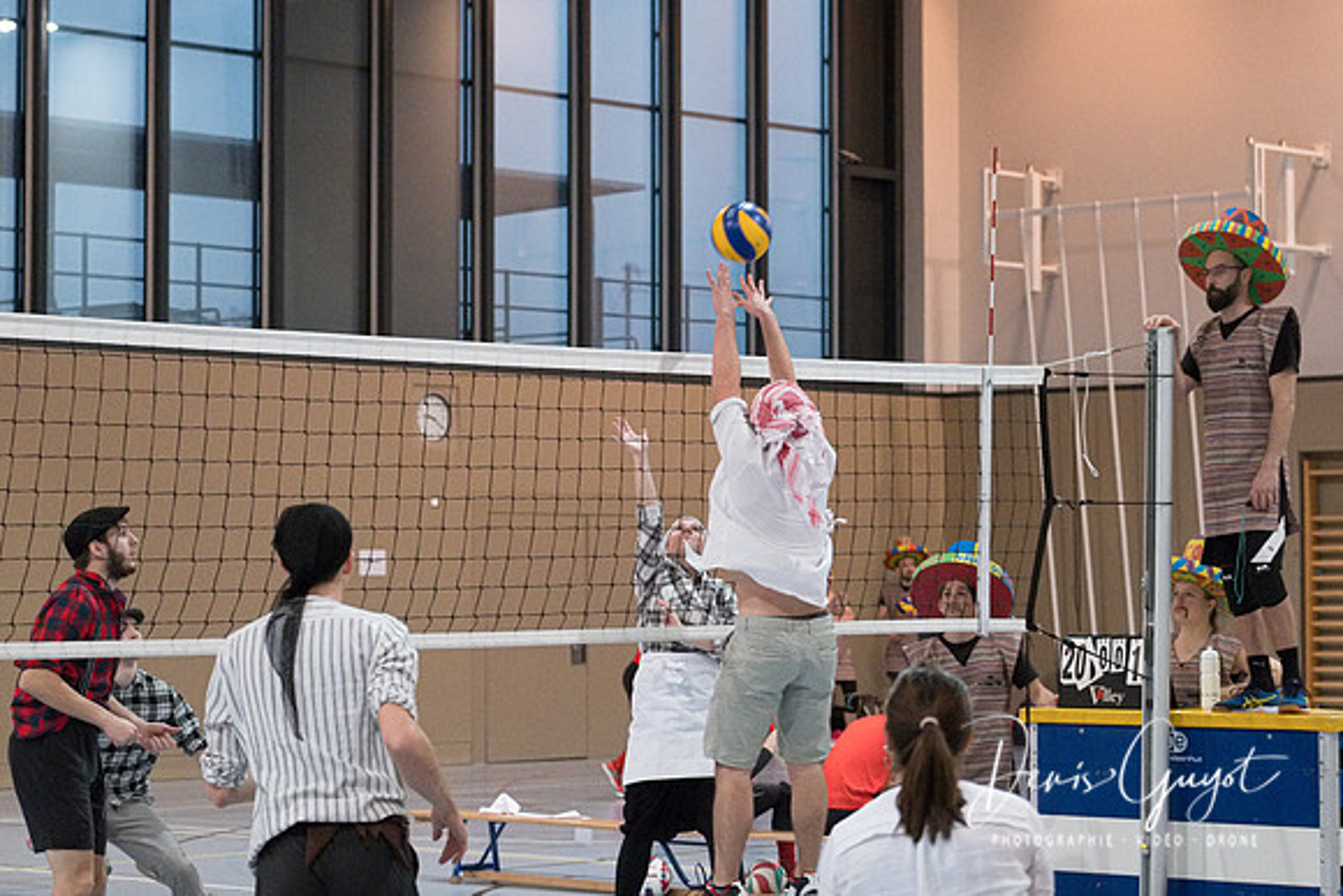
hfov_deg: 22.0
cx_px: 699
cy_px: 375
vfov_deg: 14.8
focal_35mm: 92
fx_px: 3449
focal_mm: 50
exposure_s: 1/500
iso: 6400
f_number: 2.8
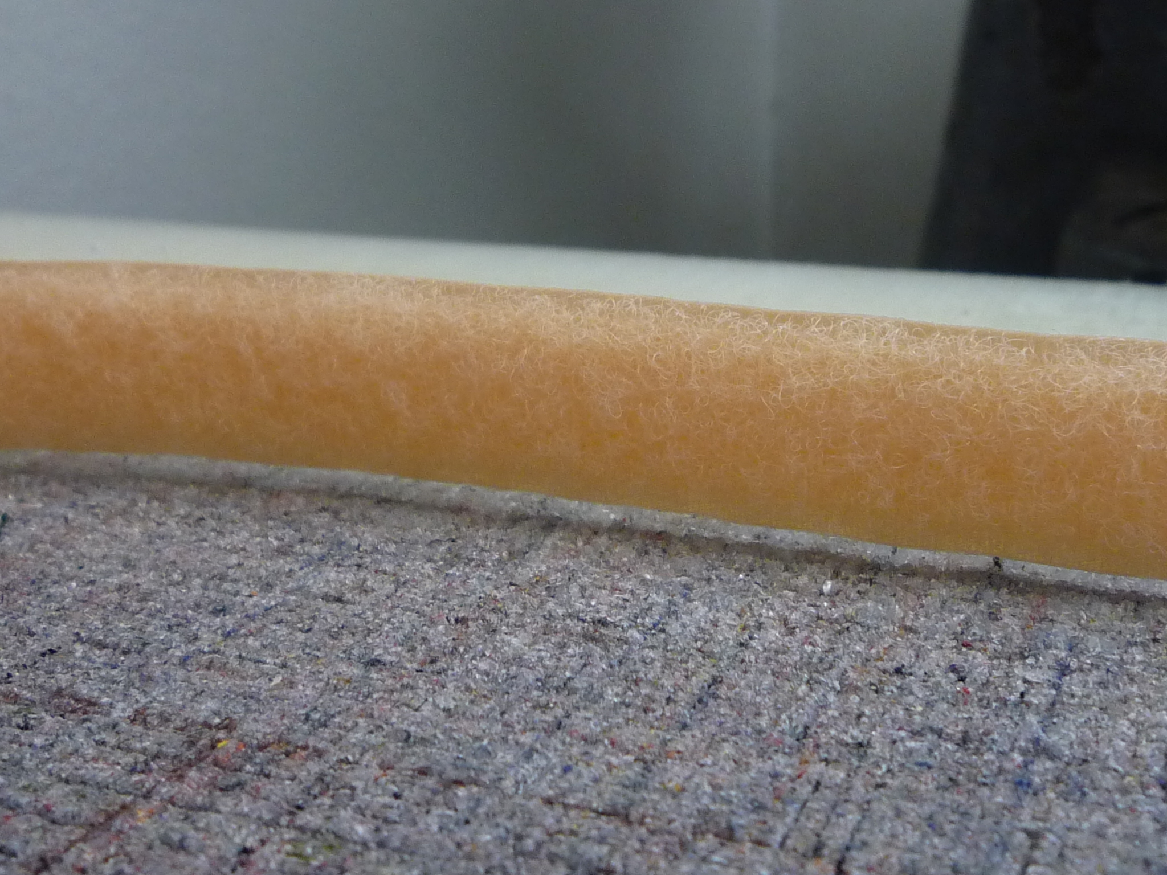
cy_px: 438
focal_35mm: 46
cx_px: 584
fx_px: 1551
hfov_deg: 41.2
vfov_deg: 31.5
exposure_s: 1/30
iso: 200
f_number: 2.8
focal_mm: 4.5
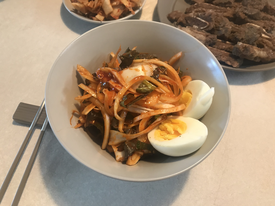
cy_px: 103
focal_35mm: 28
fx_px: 222
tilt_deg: -62.1
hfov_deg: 63.4
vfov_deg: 49.7
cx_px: 138
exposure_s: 1/24
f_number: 1.8
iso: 40
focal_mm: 3.99
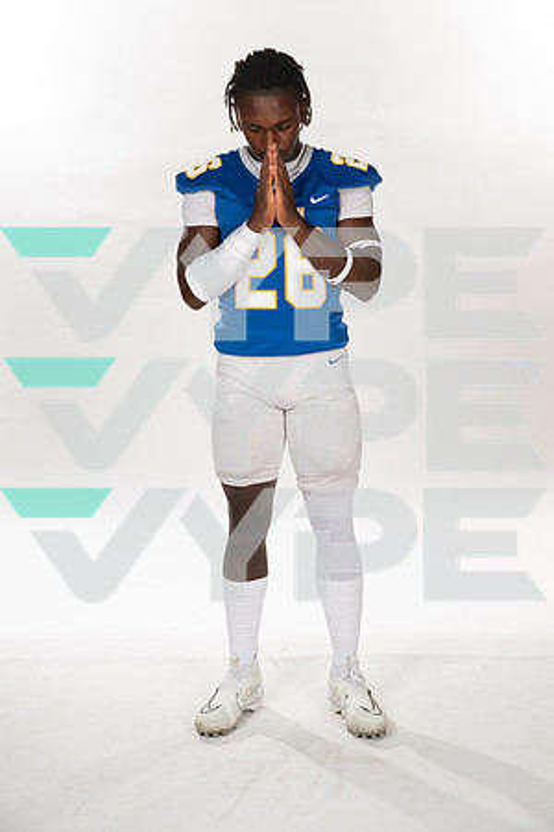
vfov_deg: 28.8
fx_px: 1616
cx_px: 277
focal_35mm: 70
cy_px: 416
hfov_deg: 19.5
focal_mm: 70
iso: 800
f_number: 7.1
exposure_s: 1/320
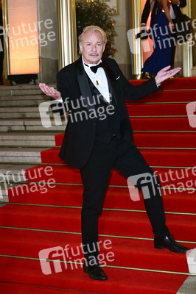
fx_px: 425
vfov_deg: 38.2
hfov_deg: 25.9
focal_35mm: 52
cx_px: 98
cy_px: 147
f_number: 4.5
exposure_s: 1/160
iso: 5000
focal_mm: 52
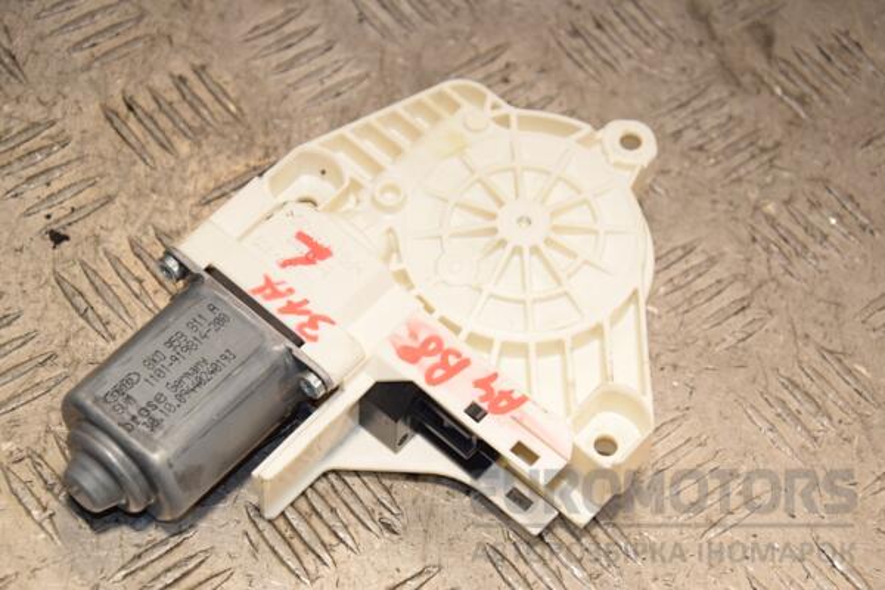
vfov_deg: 13.8
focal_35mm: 99
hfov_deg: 20.6
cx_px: 442
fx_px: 2434
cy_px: 295
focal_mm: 66
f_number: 7.1
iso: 800
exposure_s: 1/200
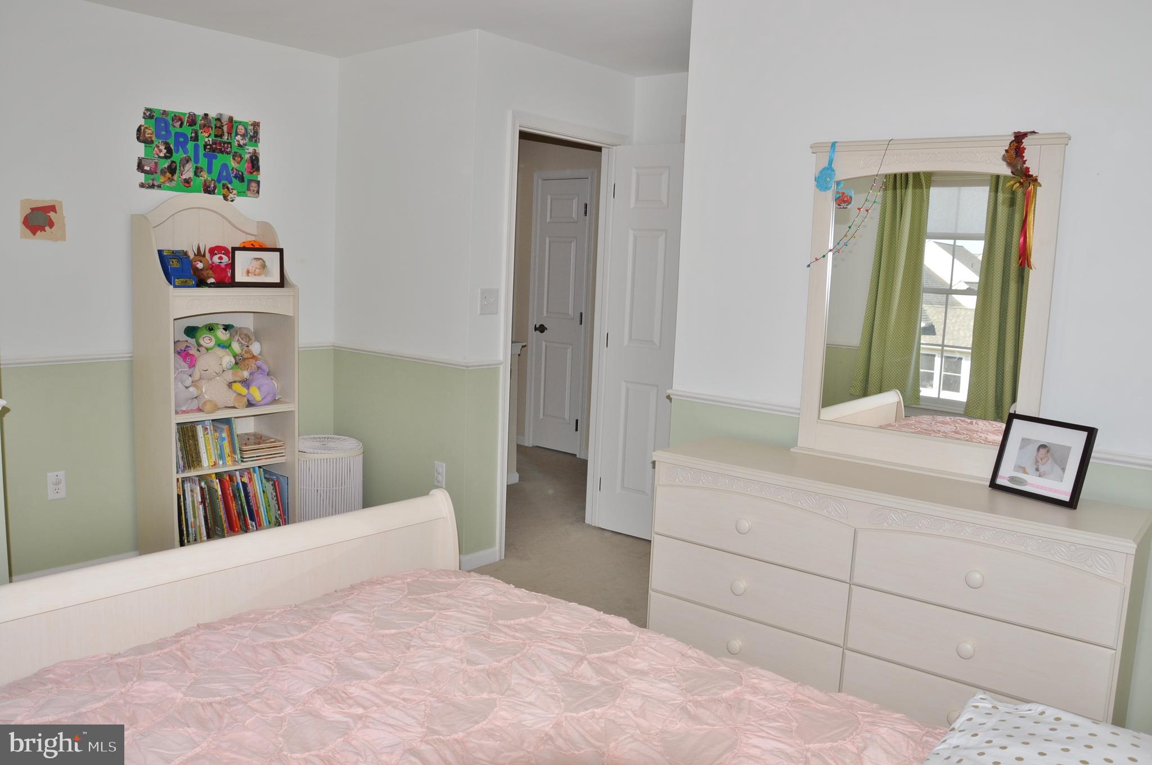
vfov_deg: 47.8
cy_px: 382
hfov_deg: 67.4
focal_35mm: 27
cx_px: 576
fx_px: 863
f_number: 8
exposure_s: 1/60
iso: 200
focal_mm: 18
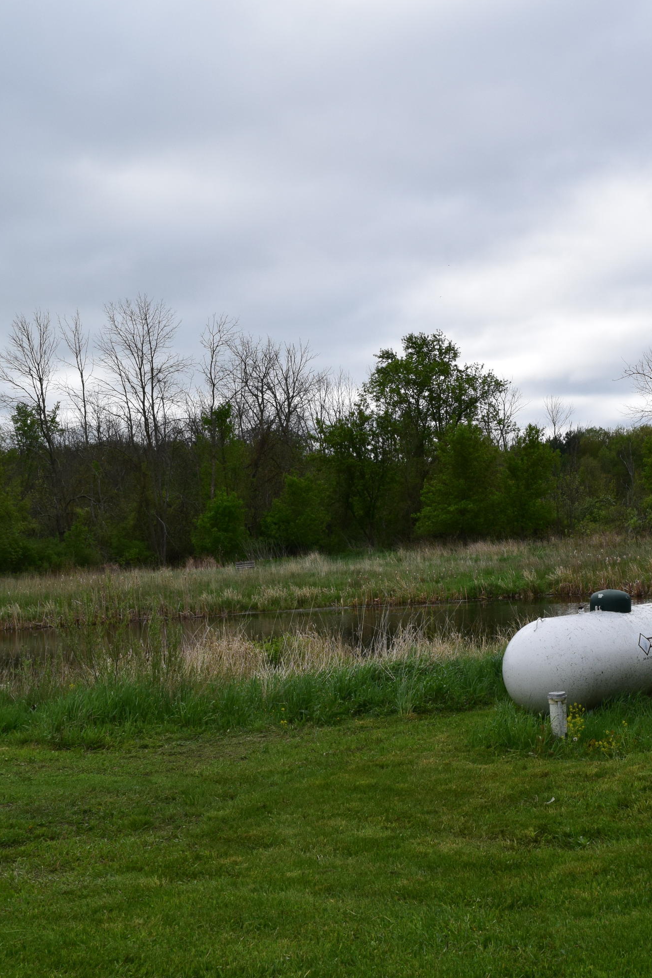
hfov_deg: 21.6
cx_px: 560
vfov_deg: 32.5
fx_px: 1678
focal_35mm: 62
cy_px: 495
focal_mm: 27
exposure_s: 1/500
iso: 400
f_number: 11
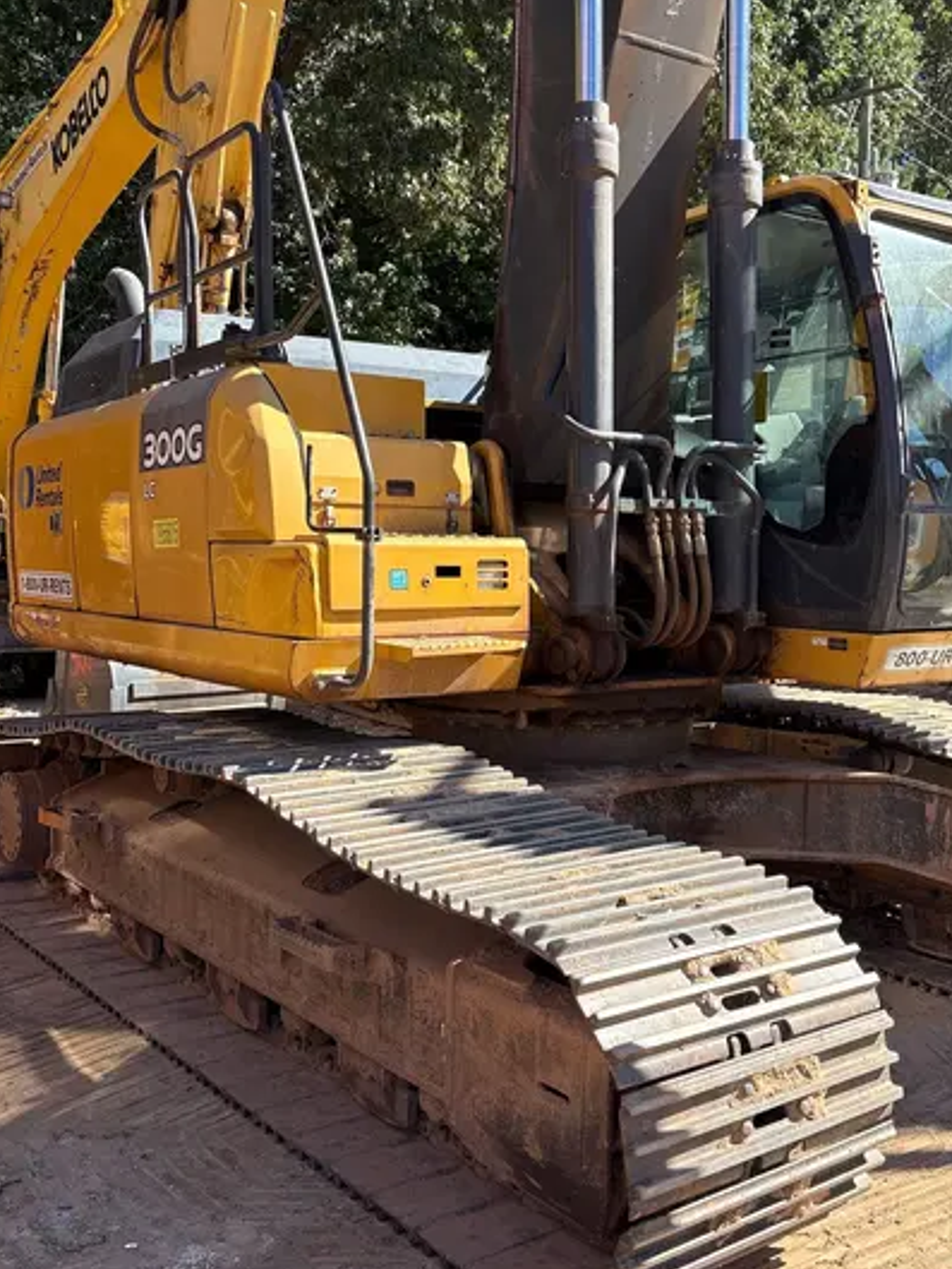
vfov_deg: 51.3
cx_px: 588
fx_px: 1320
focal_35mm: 36
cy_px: 666
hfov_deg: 39.4
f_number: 1.6
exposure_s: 1/1484
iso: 50
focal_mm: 5.96
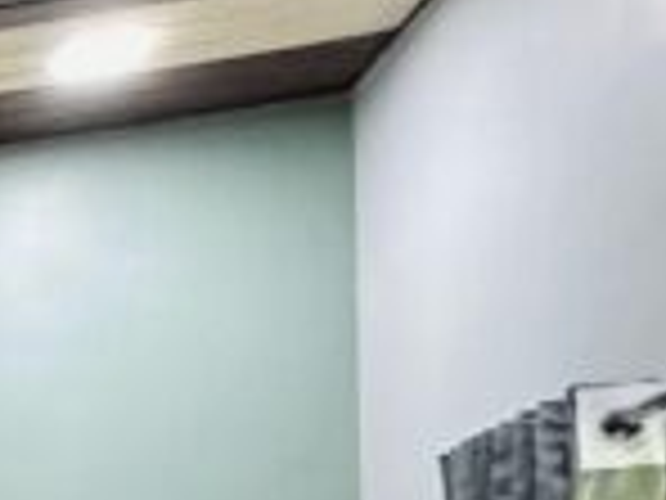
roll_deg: +0.1
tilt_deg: +1.6
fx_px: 1866
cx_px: -1170
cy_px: 824
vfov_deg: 14.0
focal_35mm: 97
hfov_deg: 12.4
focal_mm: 2.22
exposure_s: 1/50
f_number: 2.2
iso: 400
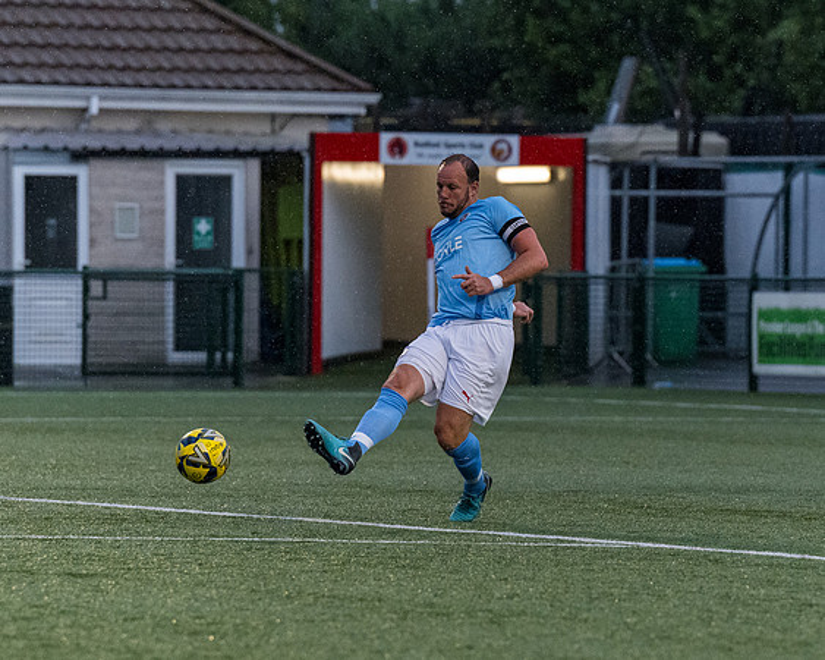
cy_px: 289
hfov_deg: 5.5
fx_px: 8517
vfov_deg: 4.4
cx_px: 518
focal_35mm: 349
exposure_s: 1/2000
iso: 4000
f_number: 4.5
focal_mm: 200
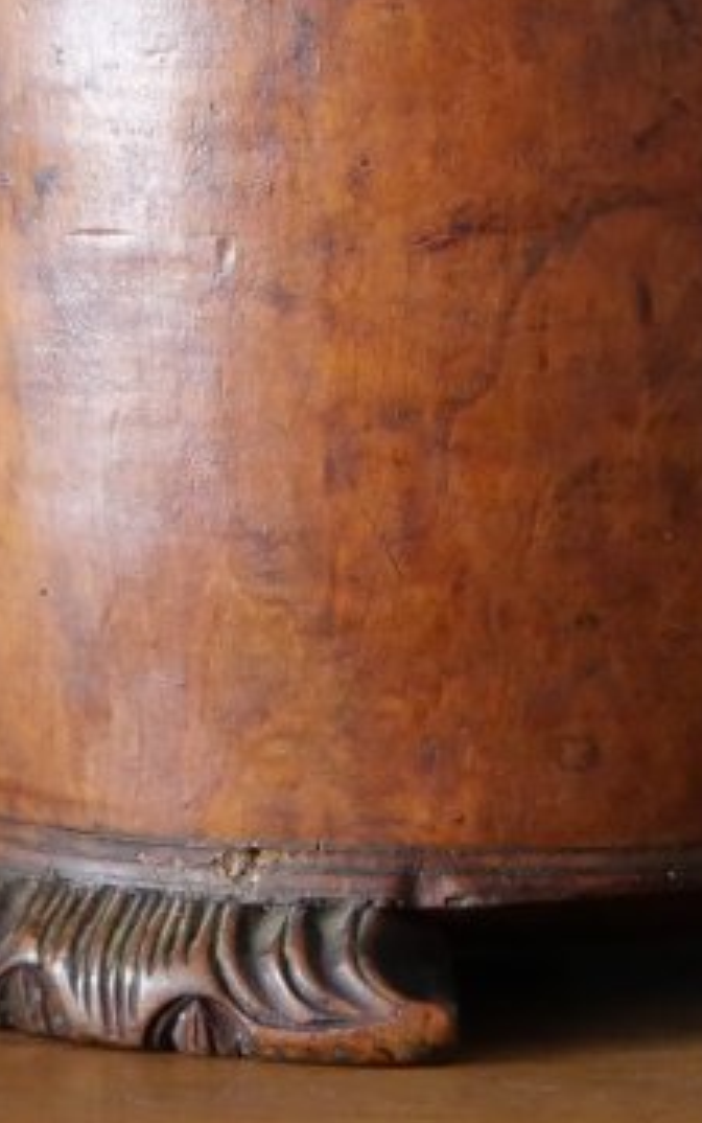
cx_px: 711
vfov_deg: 9.7
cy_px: -122
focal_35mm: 213
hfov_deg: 6.1
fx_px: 6515
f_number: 2.8
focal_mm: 30
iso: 3200
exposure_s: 1/60
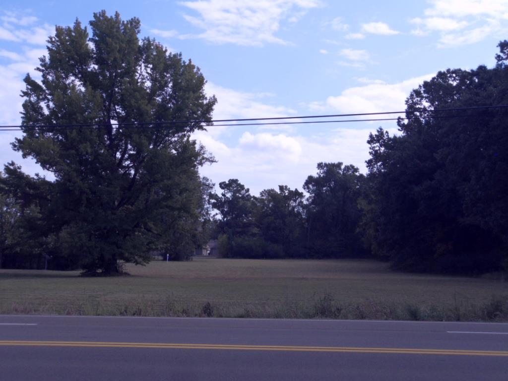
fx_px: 631
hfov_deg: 43.9
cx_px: 254
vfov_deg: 33.6
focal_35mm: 43
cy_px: 190
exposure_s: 1/180
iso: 80
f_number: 8.7
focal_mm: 7.9
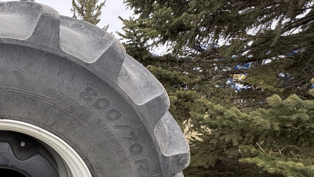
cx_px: 28
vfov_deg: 36.6
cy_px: 158
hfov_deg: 55.2
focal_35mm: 30
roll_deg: -2.9
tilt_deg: -17.8
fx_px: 250
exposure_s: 1/160
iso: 50
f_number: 2.2
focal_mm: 2.22
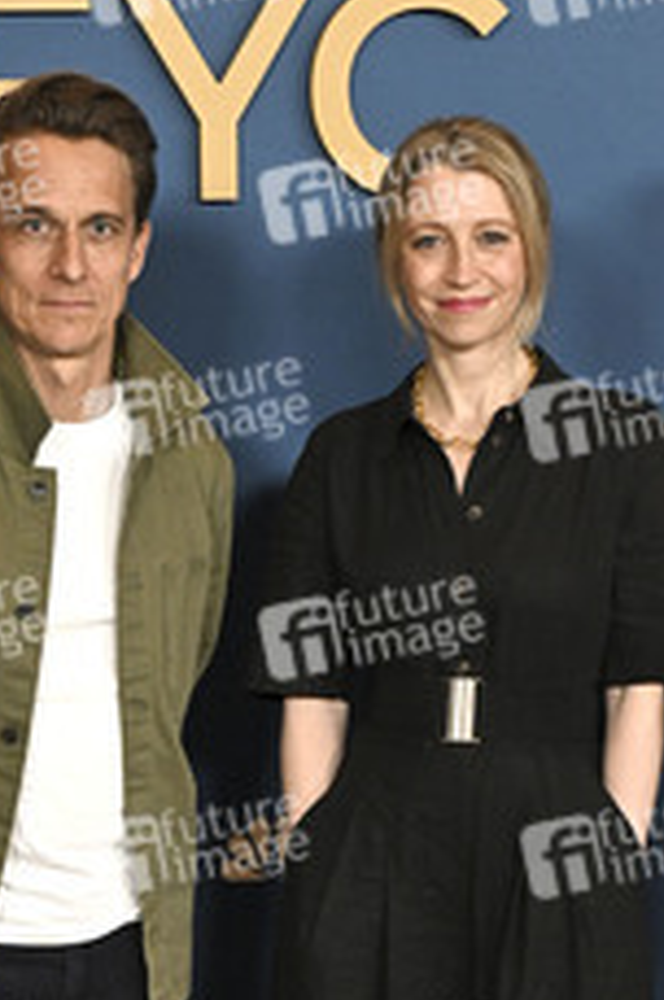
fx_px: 1915
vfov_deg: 29.3
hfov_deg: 19.6
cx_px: 256
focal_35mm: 69
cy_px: 520
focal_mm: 35
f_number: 5
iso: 2000
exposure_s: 1/320
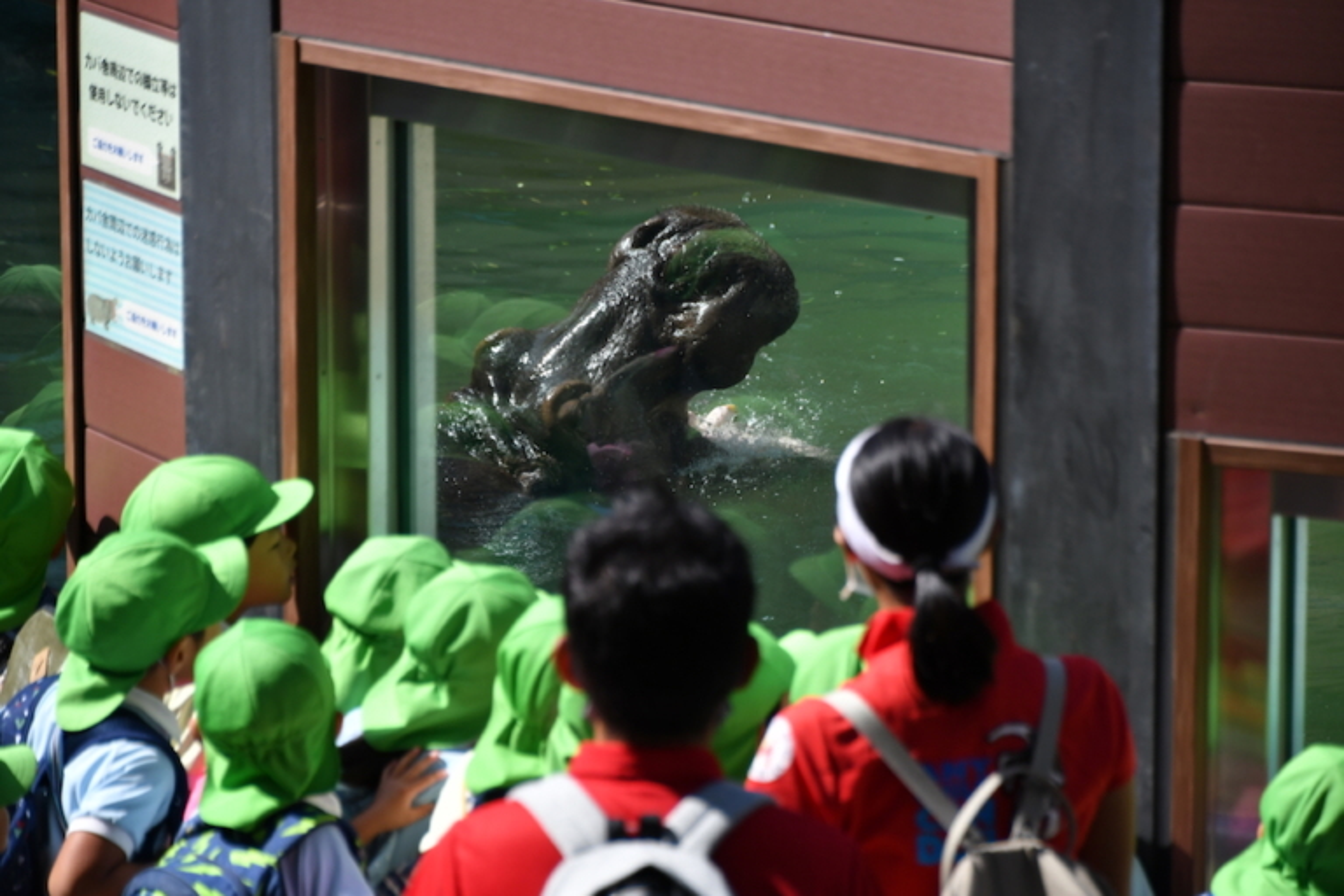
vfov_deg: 6.3
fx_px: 8101
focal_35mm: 217
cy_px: 448
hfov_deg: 9.5
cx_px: 672
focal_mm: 145
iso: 400
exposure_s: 1/1600
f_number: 6
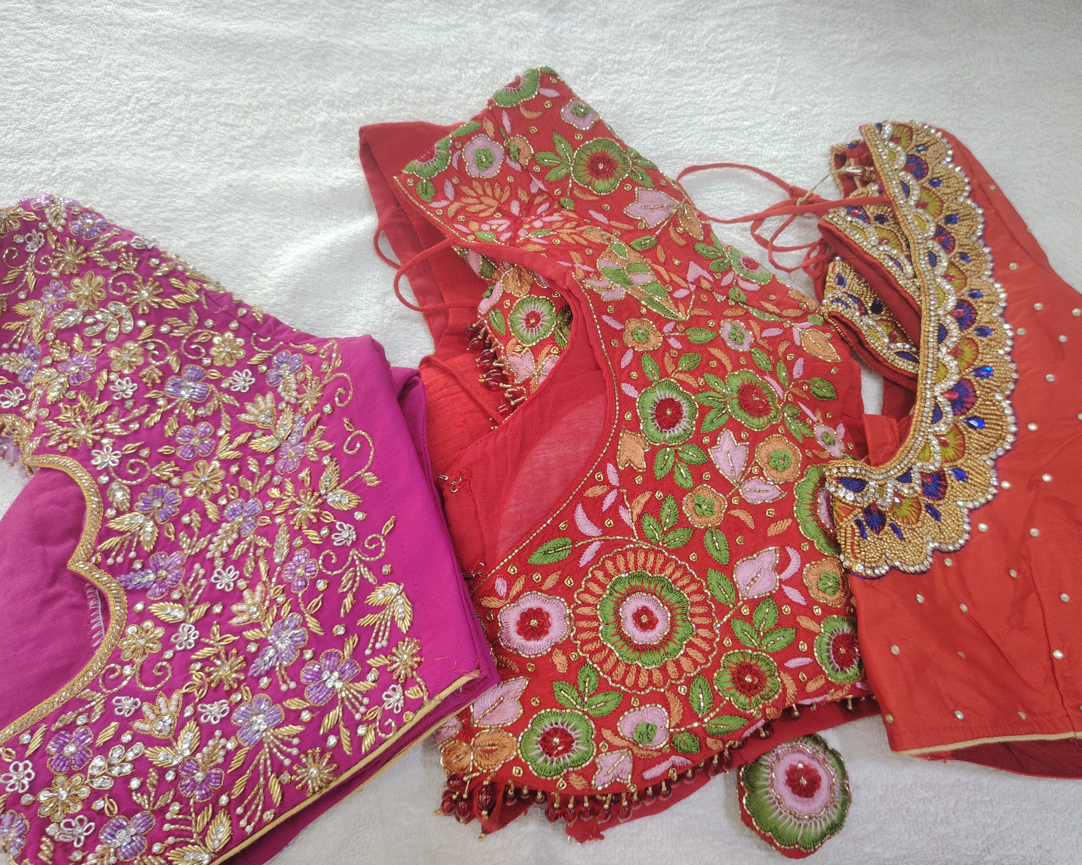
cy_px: 434
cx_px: 587
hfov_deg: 65.9
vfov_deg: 54.9
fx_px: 833
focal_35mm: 26
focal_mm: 5.25
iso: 237
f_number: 1.75
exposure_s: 1/50
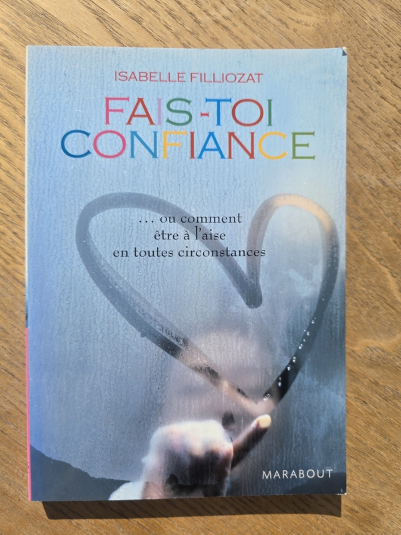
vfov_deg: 73.9
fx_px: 355
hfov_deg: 58.9
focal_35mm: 23
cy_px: 268
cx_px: 200
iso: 12
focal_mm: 6.3
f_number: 1.7
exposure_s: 1/1588
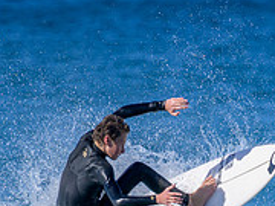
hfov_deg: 0.8
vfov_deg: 0.6
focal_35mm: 2383
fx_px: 18931
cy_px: 262
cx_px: 272
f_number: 8
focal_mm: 560
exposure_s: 1/1000
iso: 320
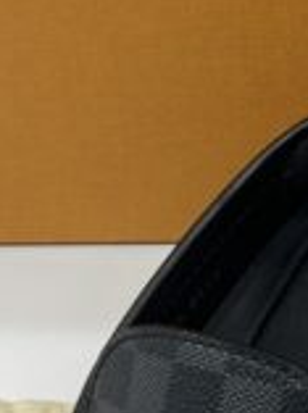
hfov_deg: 8.6
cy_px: 97
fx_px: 2025
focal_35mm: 170
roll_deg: -0.1
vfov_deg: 11.6
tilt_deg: -39.5
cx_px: 413
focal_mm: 5.7
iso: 32
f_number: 1.5
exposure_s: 1/123
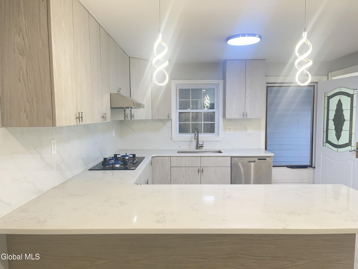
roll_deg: +0.4
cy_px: 134
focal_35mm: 25
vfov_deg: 54.9
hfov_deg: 69.4
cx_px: 179
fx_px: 259
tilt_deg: -4.6
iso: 125
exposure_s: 1/60
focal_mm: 5.1
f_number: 1.6
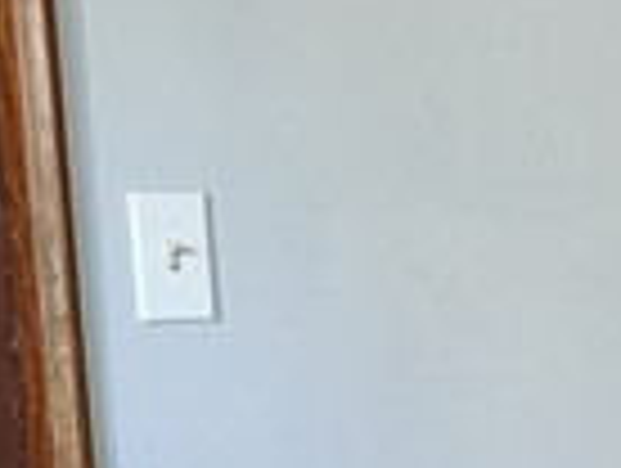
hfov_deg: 10.3
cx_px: 1235
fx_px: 3181
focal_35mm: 177
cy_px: 1030
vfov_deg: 7.9
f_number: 1.68
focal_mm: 6.9
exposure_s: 1/120
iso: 445
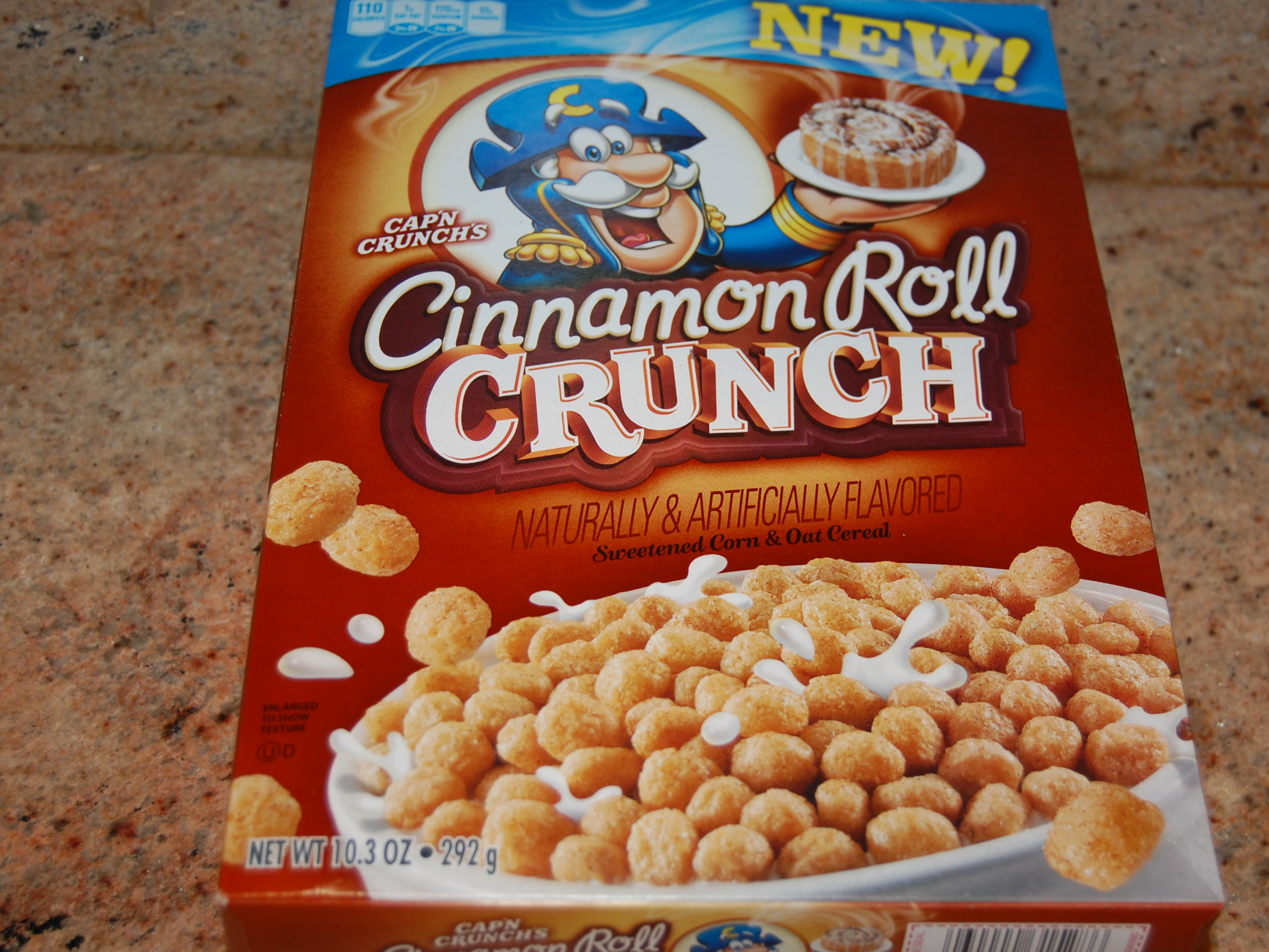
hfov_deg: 33.5
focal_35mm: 58
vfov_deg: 25.4
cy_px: 475
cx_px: 671
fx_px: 2110
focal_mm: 35
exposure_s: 1/60
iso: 400
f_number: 4.8
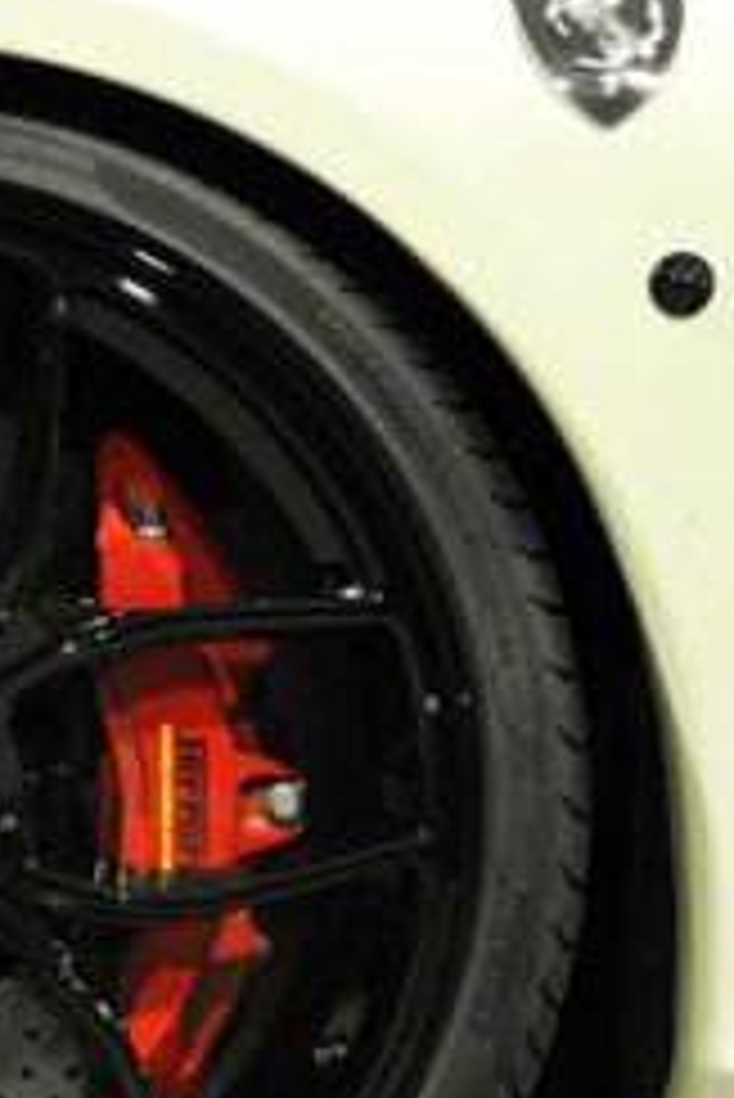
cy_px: 772
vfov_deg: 11.4
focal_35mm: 180
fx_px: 5497
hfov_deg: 7.5
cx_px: -243
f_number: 5
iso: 1000
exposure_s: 1/8
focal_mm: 50
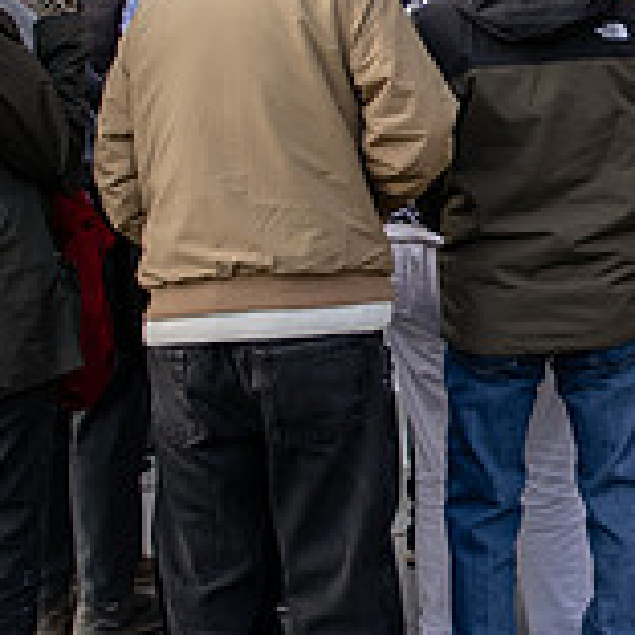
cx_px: 712
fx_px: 1577
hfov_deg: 21.5
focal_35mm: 76
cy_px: 79
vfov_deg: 22.3
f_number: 3.2
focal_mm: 24
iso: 125
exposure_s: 1/400
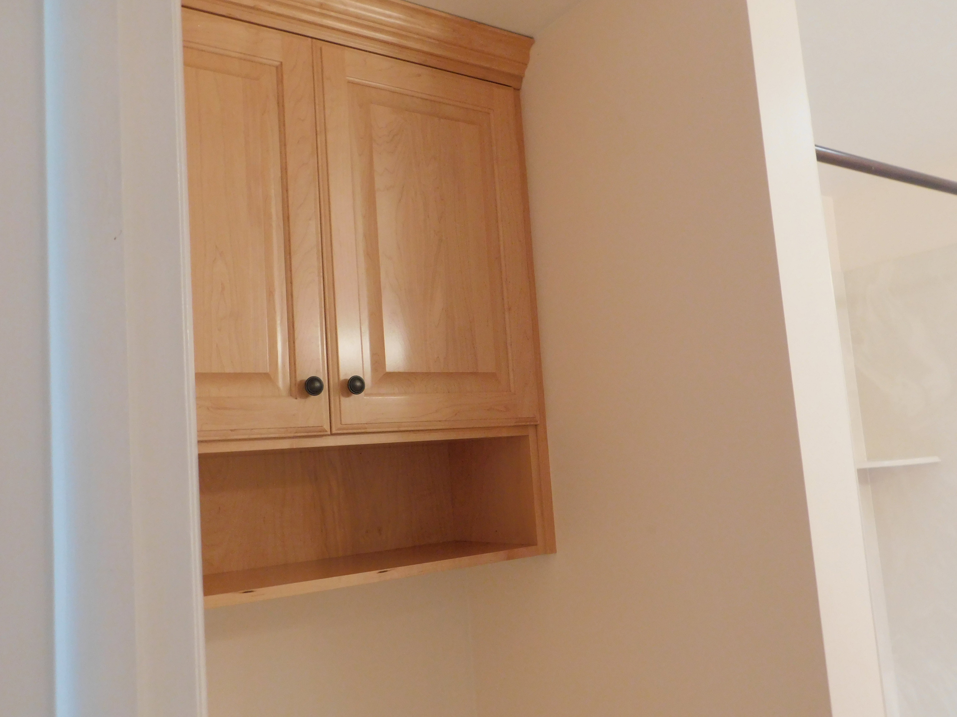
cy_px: 358
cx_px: 478
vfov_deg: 46.8
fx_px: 829
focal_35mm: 30
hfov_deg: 60.0
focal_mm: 5.3
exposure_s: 1/20
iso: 400
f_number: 3.2
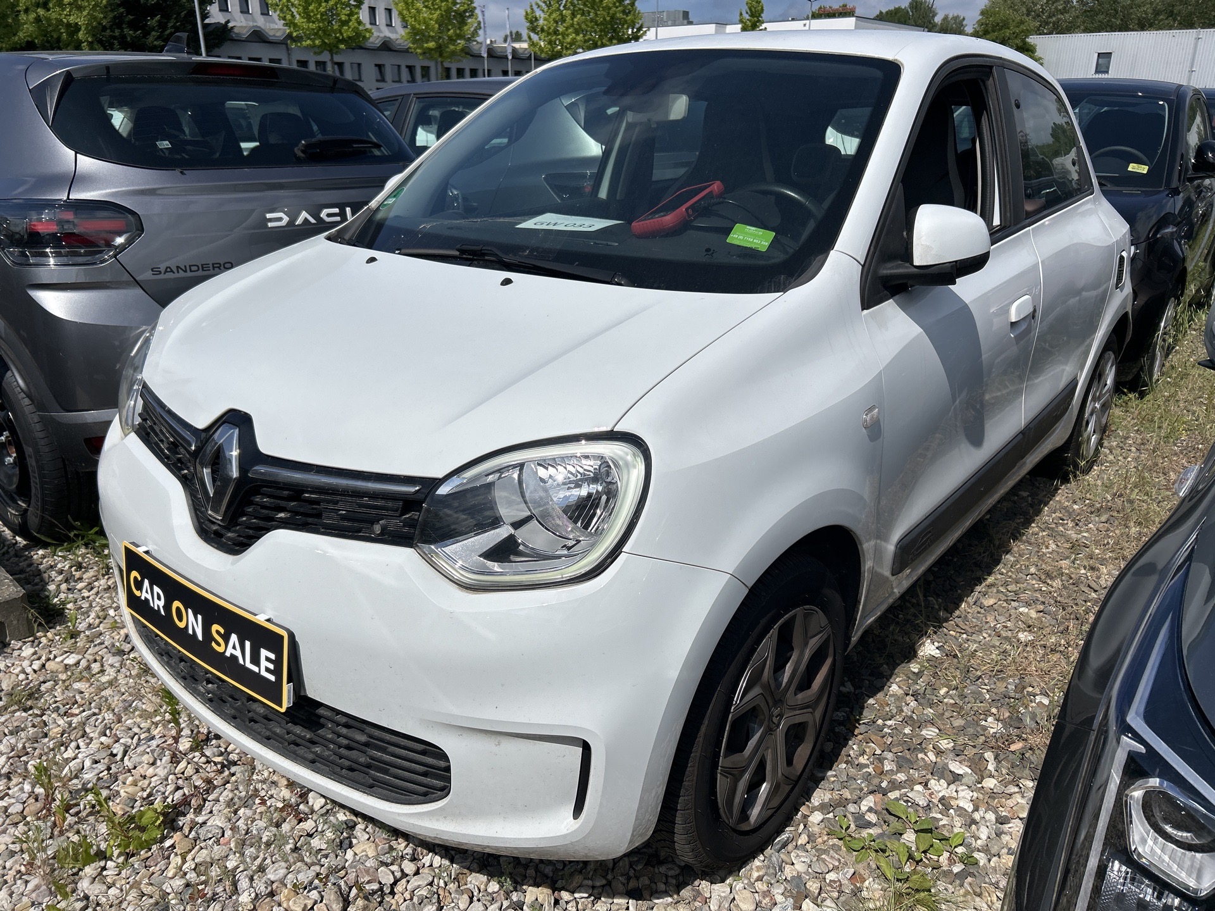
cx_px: 608
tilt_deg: -21.1
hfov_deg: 67.3
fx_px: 913
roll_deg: +0.1
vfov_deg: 53.1
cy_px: 456
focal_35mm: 26
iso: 50
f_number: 1.5
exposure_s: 1/12658
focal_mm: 5.7
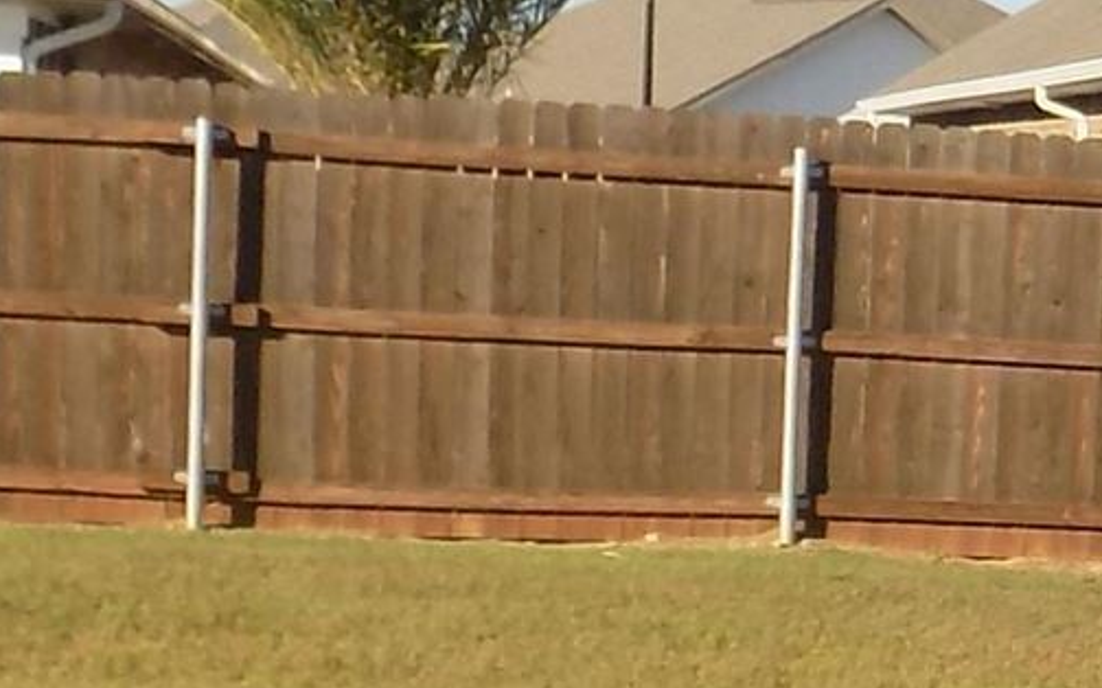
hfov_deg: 13.0
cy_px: 872
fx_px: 4473
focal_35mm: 149
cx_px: 1853
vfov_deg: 8.7
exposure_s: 1/640
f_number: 3.1
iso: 80
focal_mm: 4
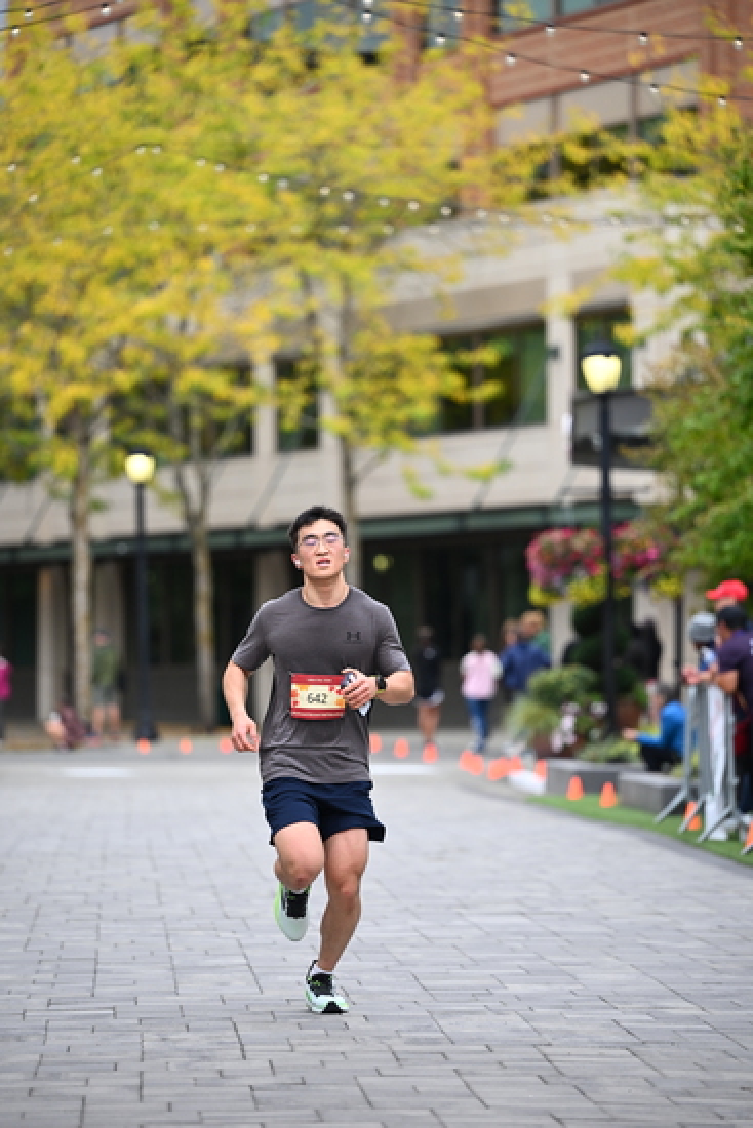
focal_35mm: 155
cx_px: 376
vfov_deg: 13.2
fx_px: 4860
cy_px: 564
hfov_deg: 8.9
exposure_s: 1/2000
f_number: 2.8
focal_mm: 155
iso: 640
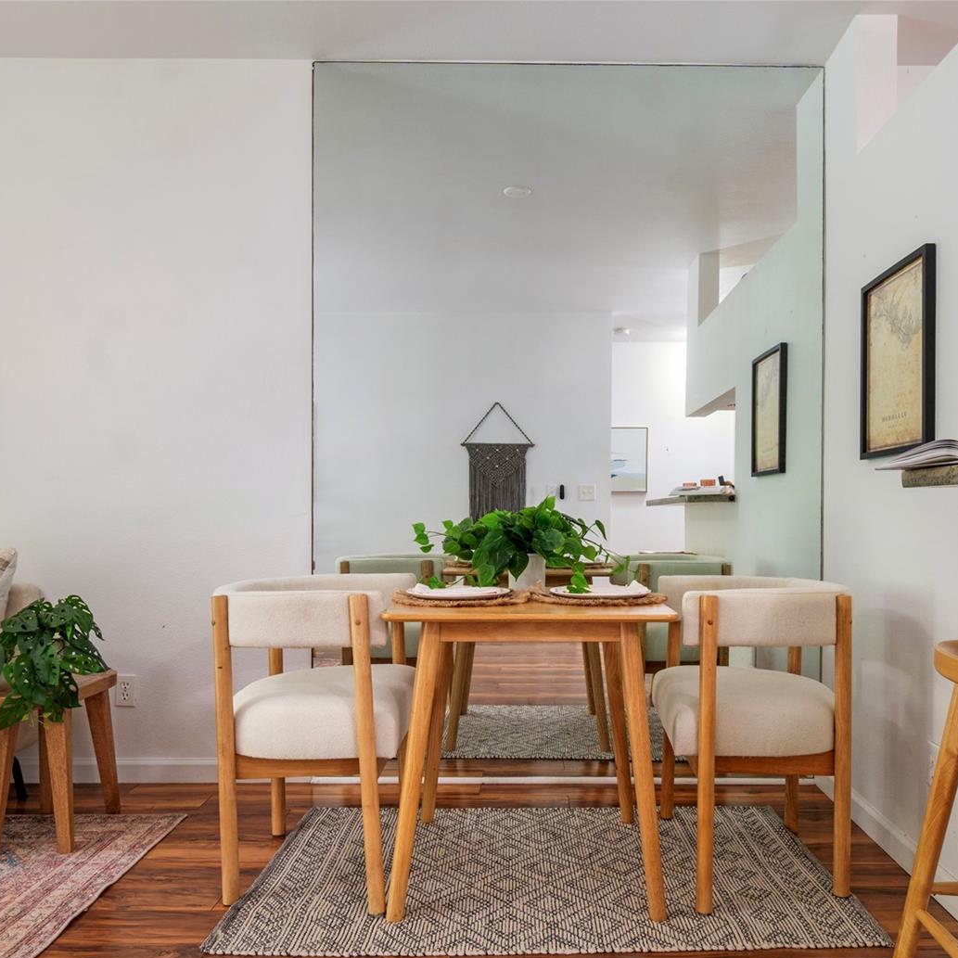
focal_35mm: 26
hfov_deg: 61.3
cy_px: 493
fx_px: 803
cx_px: 556
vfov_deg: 61.6
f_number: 8
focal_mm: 13
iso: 200
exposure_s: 1/3
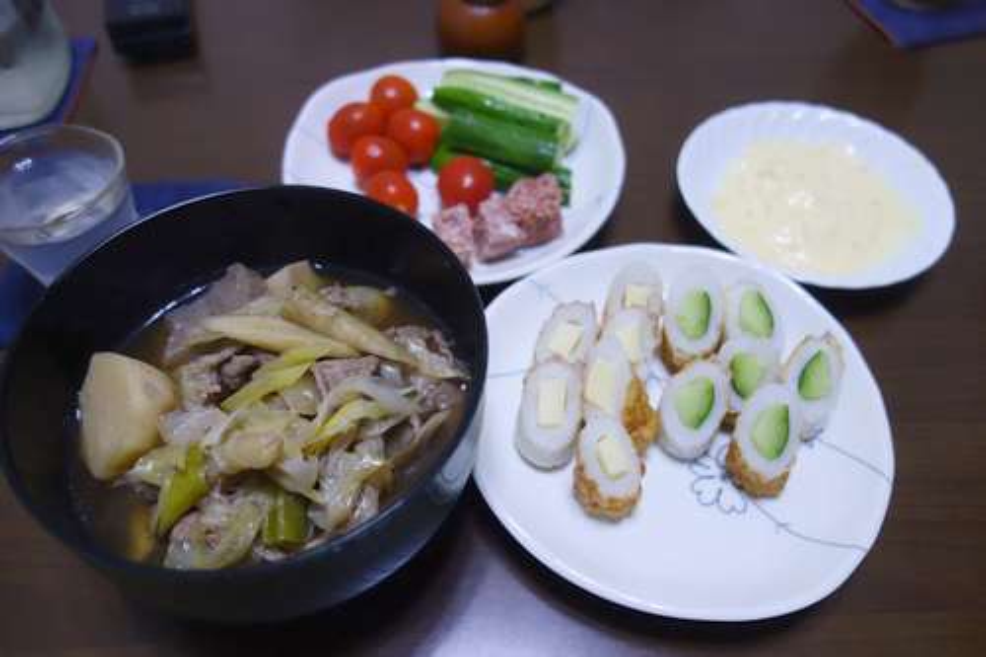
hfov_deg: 65.5
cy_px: 328
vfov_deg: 46.4
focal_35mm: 28
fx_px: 767
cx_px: 493
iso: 800
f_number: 1.8
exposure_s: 1/80
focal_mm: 10.4
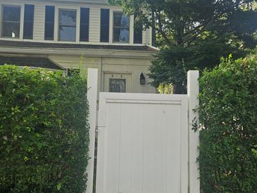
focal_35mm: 35
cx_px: 131
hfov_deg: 52.6
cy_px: 92
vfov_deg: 40.7
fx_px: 260
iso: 50
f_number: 1.8
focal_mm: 5
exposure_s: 1/868
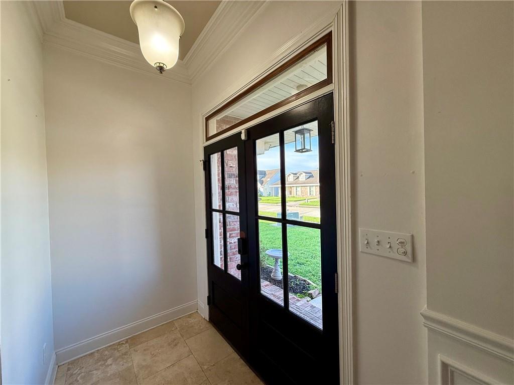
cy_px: 192
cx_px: 257
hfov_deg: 102.1
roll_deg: +1.3
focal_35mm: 14
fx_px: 208
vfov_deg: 85.7
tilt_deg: -0.2
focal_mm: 2.22
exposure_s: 1/144
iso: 64
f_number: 2.2
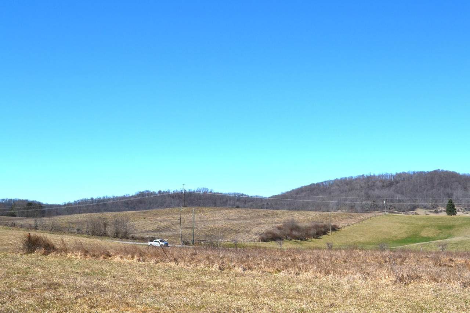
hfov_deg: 45.4
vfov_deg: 31.2
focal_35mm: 43
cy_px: 156
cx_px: 235
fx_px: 561
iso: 100
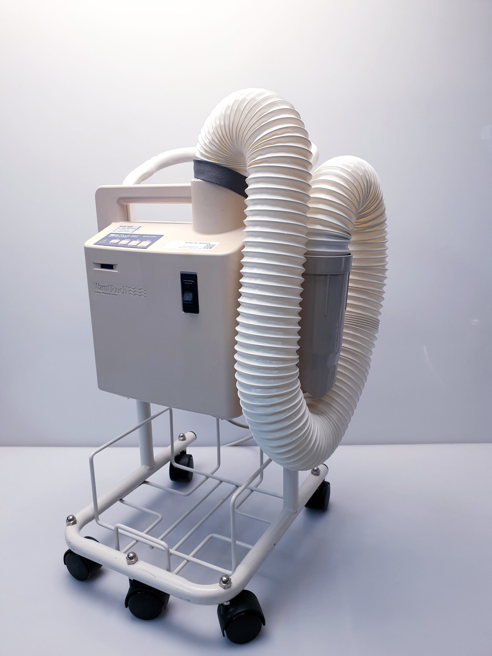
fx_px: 493
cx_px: 246
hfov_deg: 53.1
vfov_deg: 67.3
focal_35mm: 26
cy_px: 328
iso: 80
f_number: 2.4
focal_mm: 4.3
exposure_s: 1/100
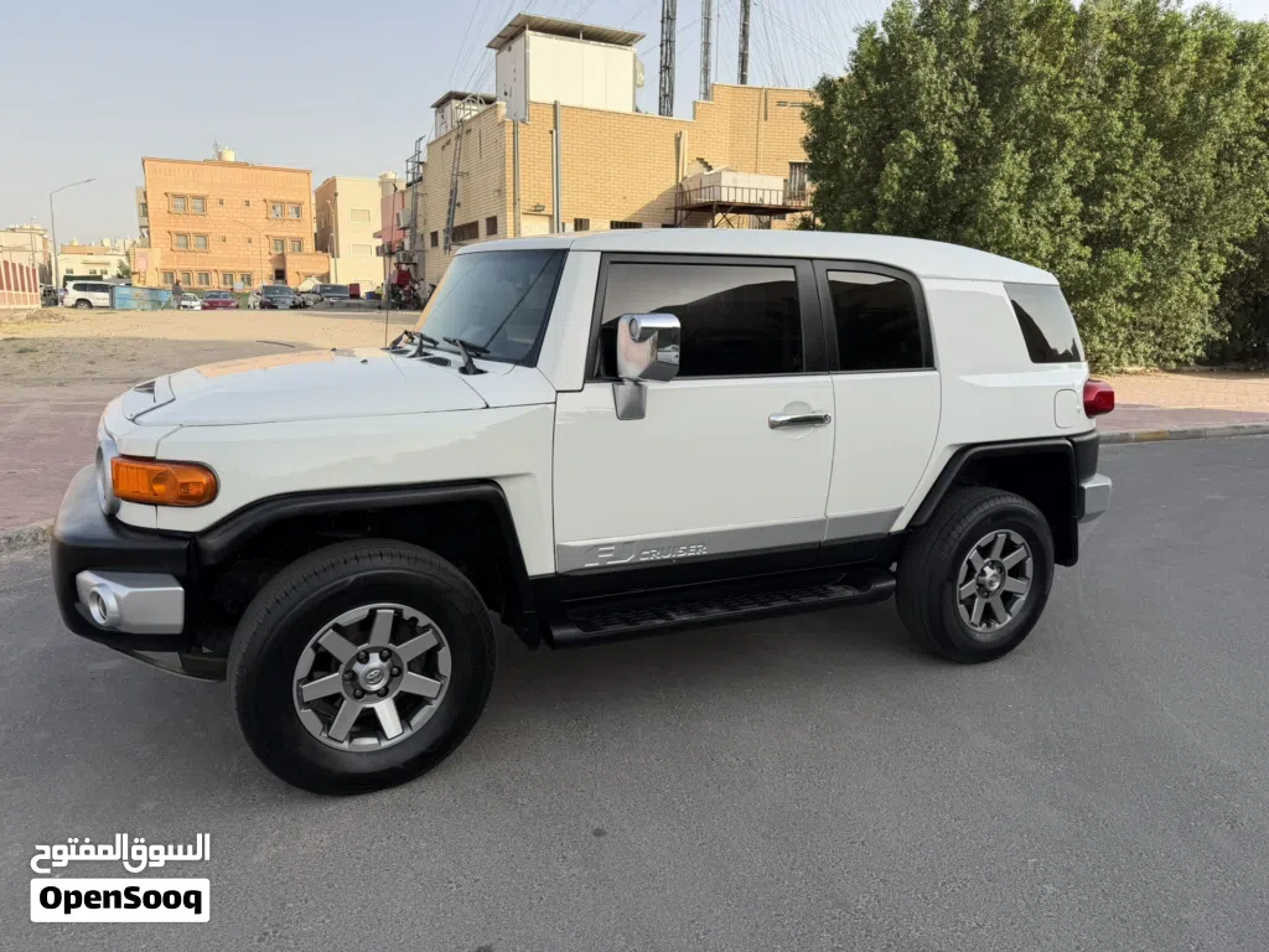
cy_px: 476
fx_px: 880
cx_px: 634
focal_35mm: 24
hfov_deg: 71.6
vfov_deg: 56.8
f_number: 1.78
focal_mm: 6.76
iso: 80
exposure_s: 1/2110
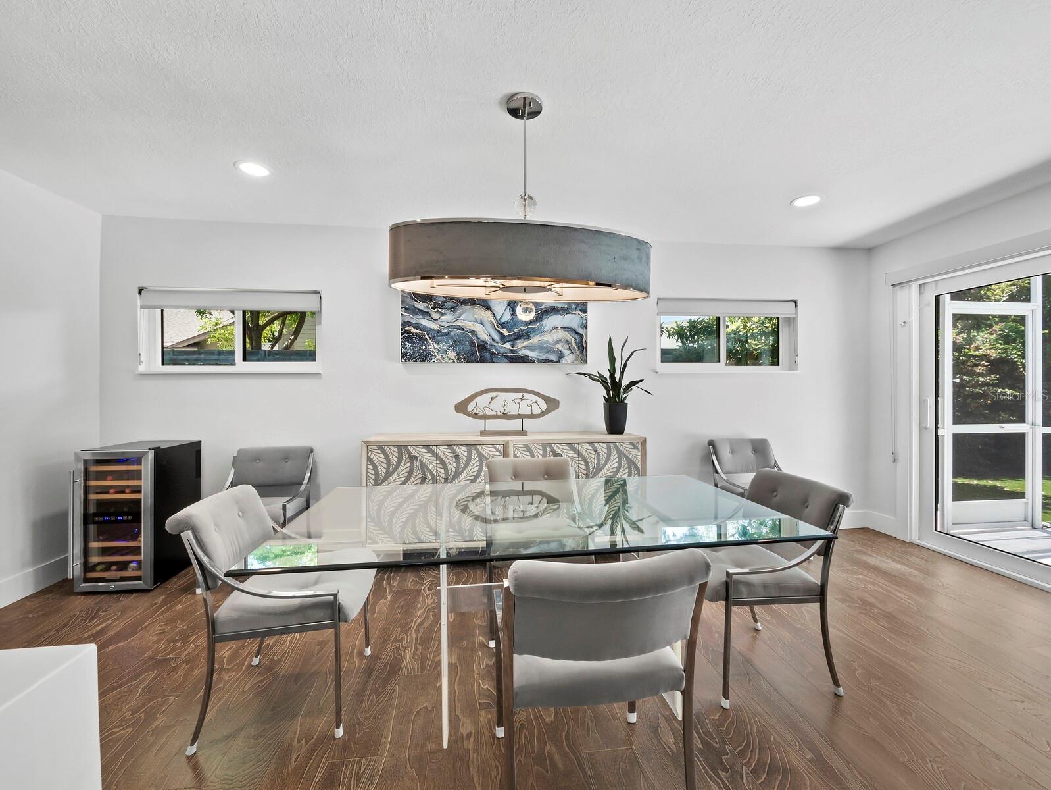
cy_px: 395
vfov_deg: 85.7
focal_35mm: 14
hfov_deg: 102.0
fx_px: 425
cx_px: 526
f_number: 11
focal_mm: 7
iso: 320
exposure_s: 1/3
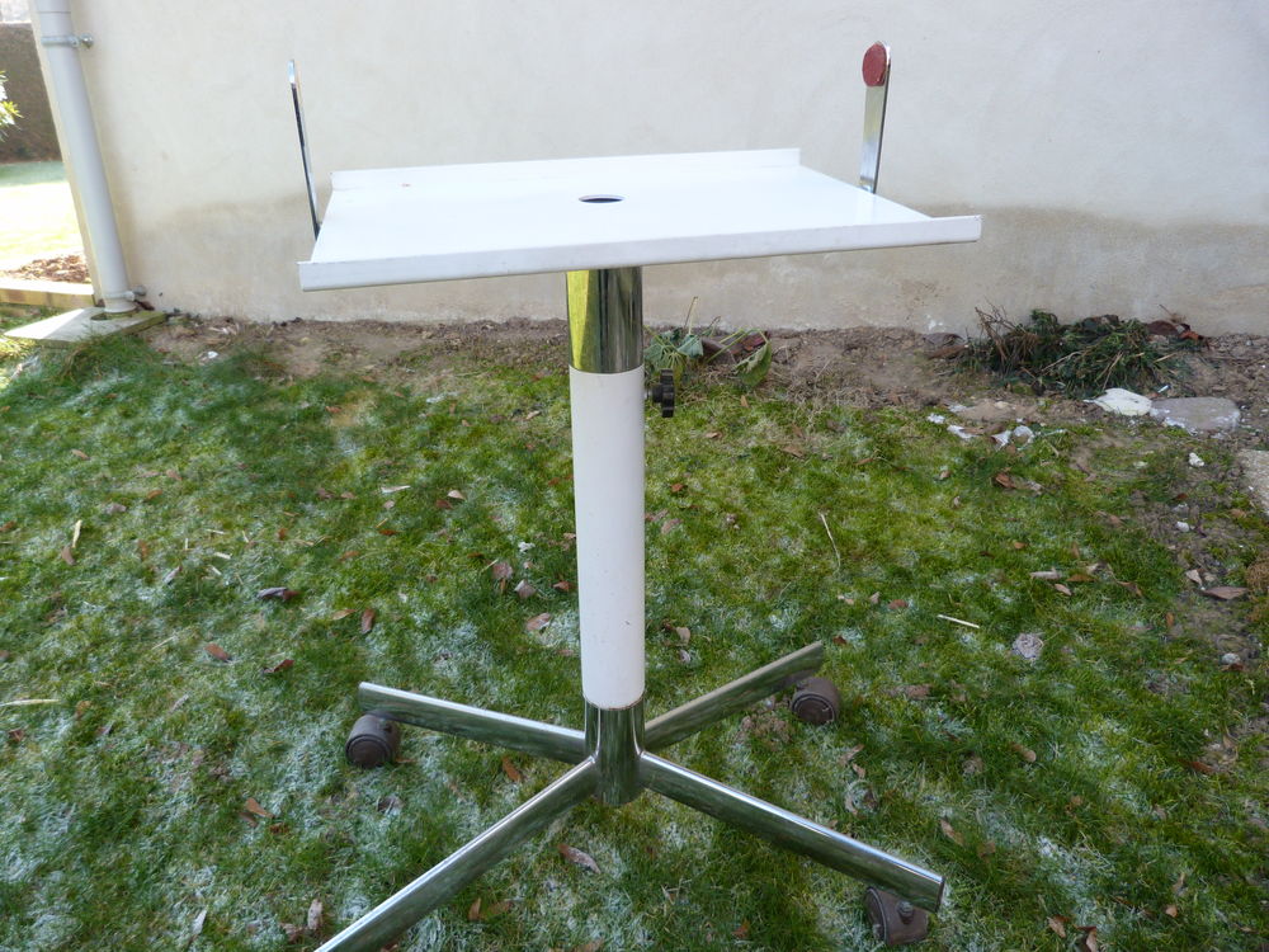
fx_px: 916
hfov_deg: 69.4
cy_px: 476
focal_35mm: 25
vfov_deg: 54.9
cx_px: 634
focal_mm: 4.5
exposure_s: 1/80
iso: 80
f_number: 2.8
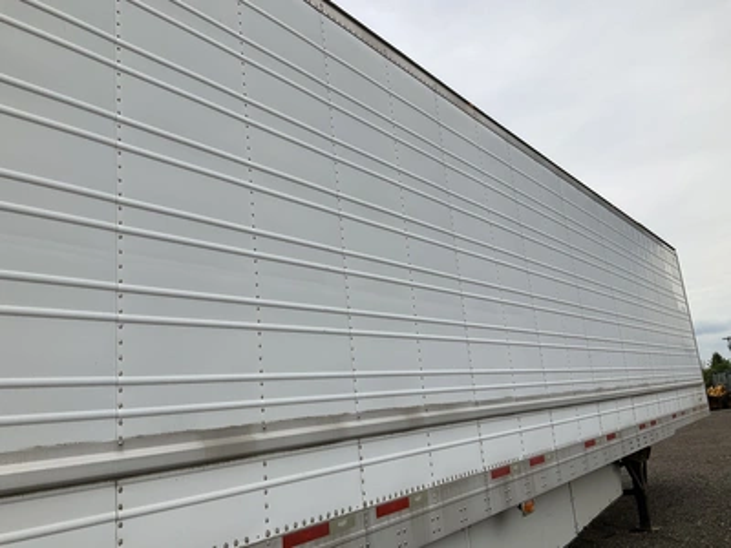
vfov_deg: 48.2
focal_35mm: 29
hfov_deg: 61.7
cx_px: 366
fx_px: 612
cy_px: 274
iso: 25
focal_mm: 3
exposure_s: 1/1984
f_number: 1.8
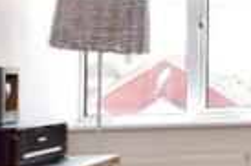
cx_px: 533
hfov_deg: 17.4
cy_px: 88
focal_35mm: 72
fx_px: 501
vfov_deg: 18.9
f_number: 11
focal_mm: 10
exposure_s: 1/60
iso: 200
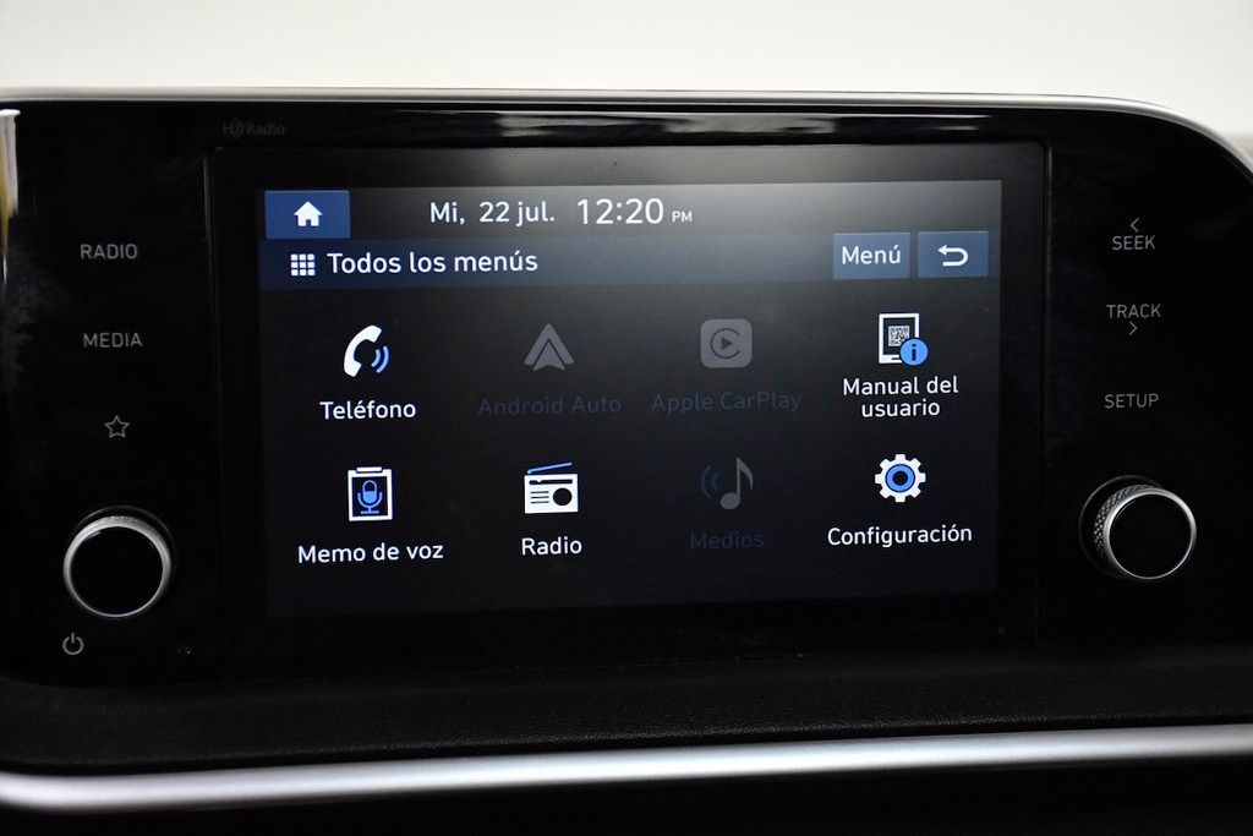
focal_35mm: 67
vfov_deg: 20.3
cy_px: 418
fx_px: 2332
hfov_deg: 30.1
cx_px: 626
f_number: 4.5
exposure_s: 1/500
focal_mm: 45
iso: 2500
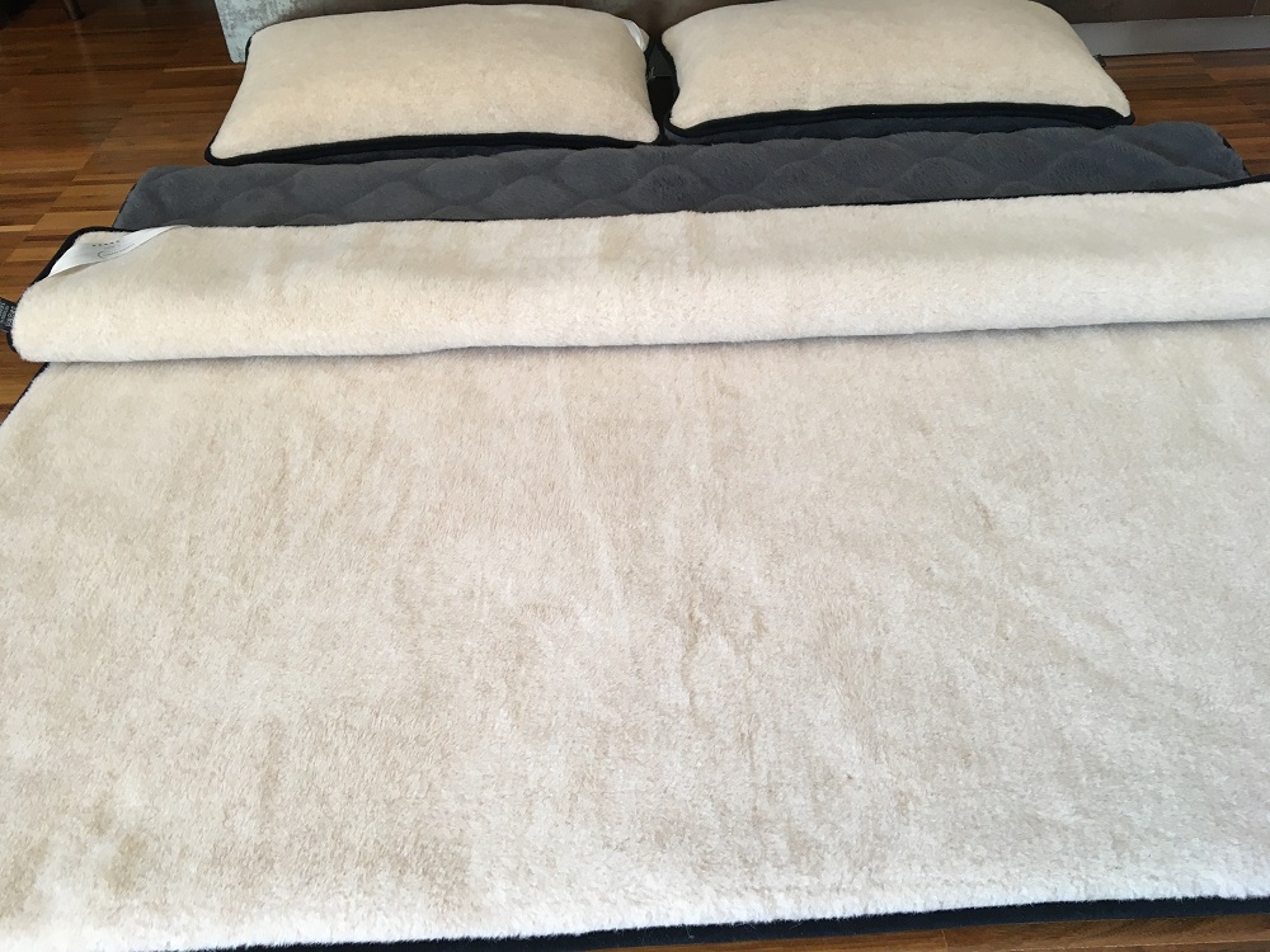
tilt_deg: -40.9
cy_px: 476
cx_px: 635
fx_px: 1064
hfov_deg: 61.7
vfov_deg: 48.2
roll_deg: +4.4
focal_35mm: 29
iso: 64
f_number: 2.2
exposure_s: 1/33
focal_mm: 4.15
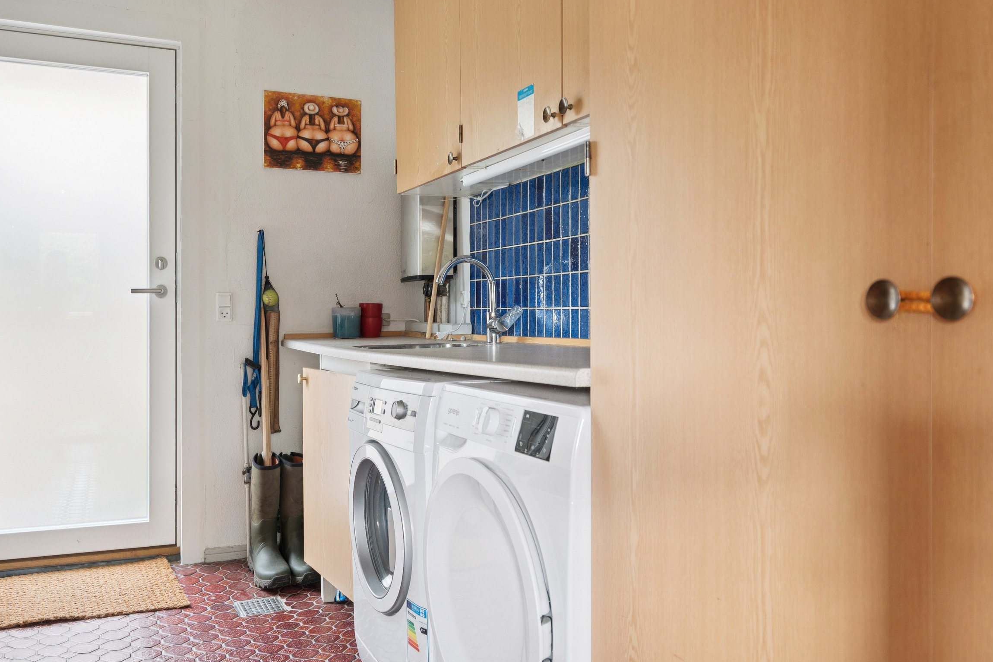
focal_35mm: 30
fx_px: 827
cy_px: 336
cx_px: 437
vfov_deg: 43.6
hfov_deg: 61.7
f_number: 4
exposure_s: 1/10
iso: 400
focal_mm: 23
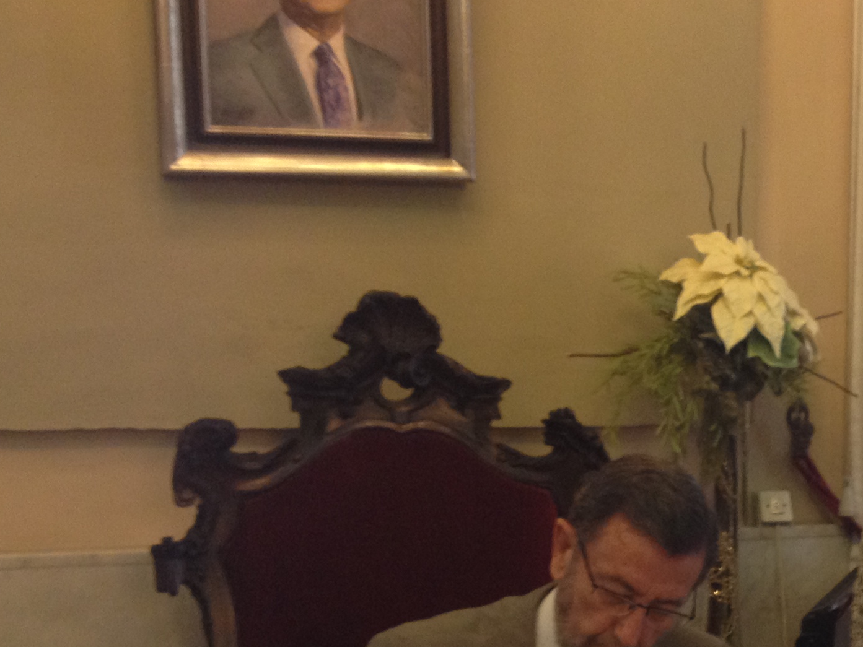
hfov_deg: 22.9
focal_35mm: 82
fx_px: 2044
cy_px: 602
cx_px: 853
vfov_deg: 17.7
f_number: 2.4
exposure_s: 1/20
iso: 125
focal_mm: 4.28
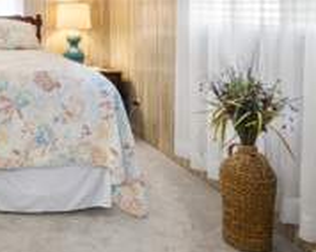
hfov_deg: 33.2
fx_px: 408
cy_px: -4
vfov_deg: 31.6
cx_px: -78
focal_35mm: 44
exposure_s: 1/4
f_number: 6.3
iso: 320
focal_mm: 11.5
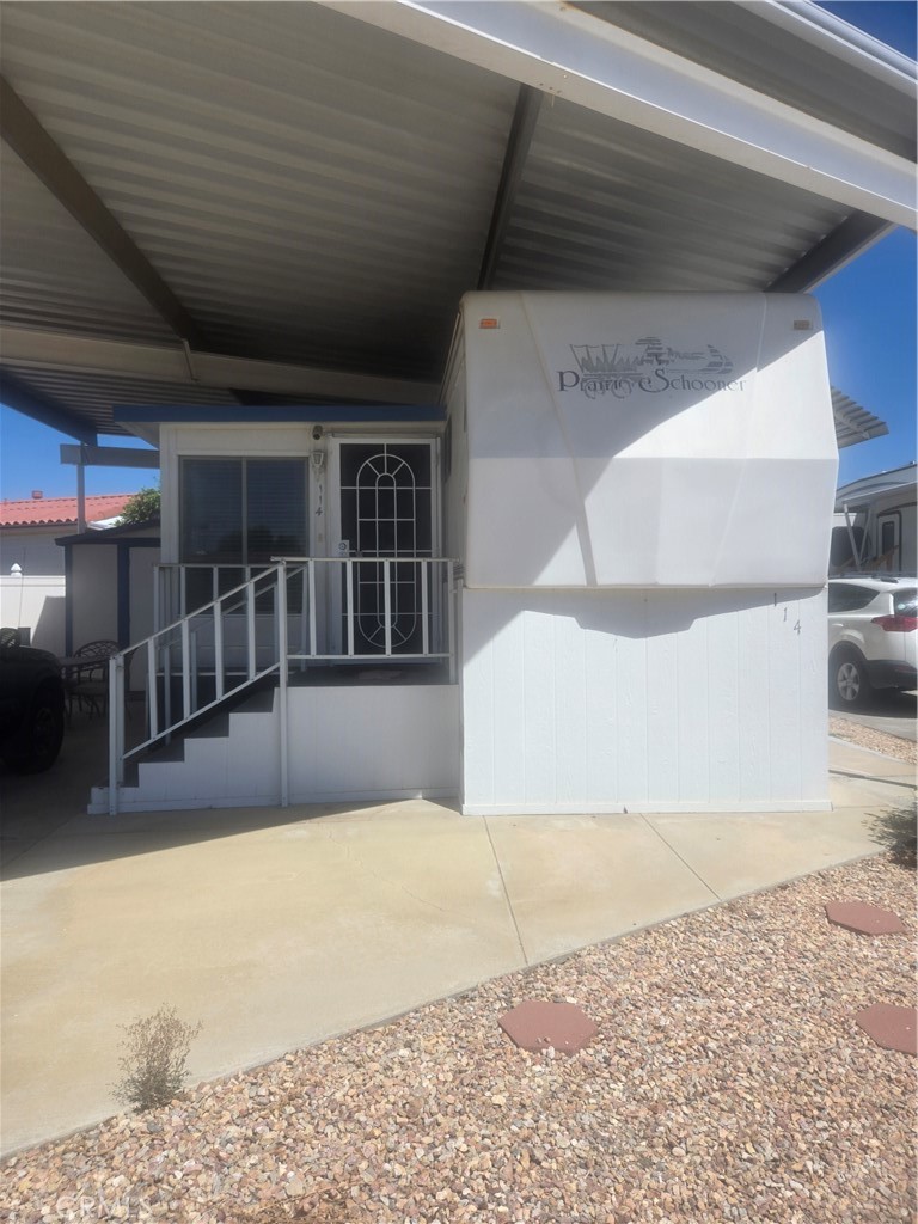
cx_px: 459
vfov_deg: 73.9
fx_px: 813
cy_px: 612
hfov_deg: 58.9
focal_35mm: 23
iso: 25
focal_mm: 5.4
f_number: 1.8
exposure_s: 1/2969
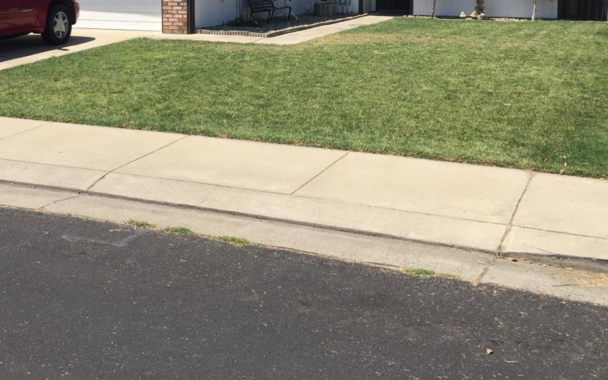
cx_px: 276
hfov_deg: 42.6
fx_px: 779
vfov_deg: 26.7
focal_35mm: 47
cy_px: 56
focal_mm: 4.15
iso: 32
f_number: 2.2
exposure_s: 1/2083
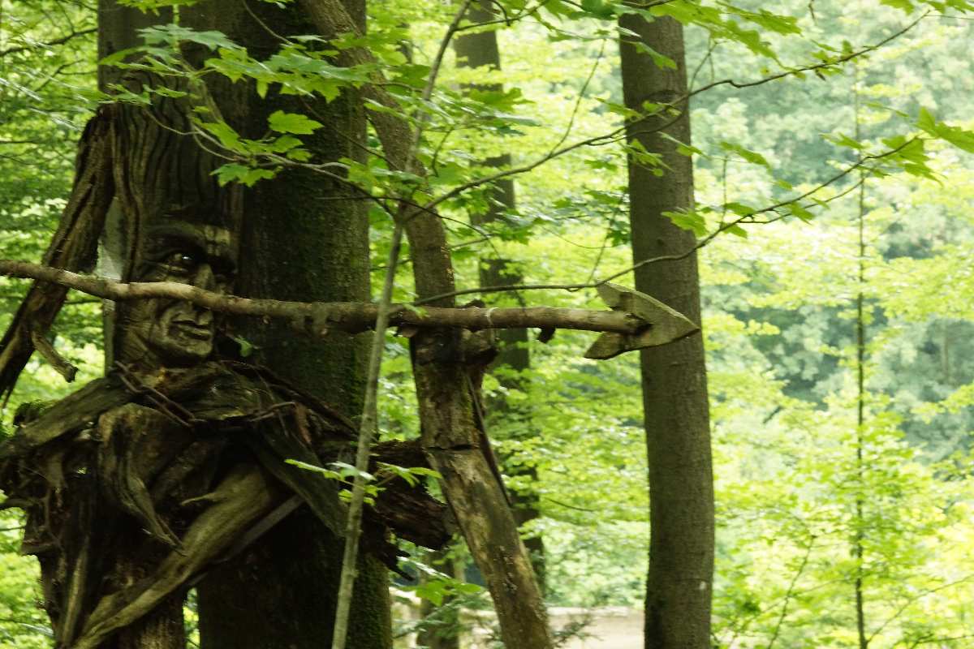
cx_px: 487
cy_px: 324
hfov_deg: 10.2
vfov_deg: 6.8
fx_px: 5478
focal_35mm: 202
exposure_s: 1/15
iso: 1600
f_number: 14
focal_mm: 135
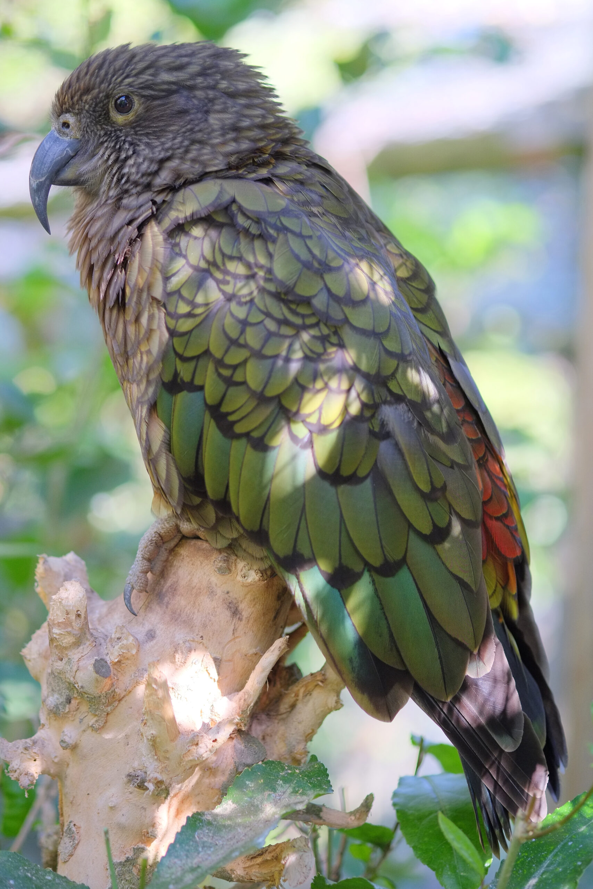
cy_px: 444
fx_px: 2223
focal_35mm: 90
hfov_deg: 15.2
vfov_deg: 22.6
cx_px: 296
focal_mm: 60
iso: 800
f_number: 2.4
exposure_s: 1/160
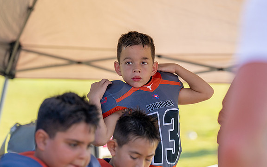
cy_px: 71
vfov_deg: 8.3
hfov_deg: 13.3
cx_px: 139
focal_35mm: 158
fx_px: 1149
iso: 320
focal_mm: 130
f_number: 2.8
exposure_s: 1/2000
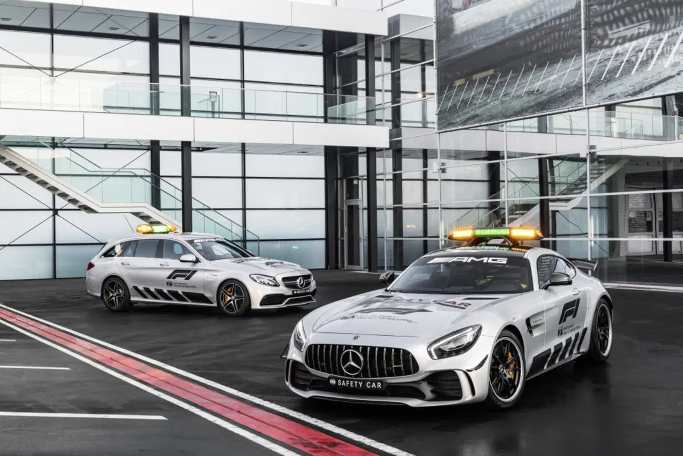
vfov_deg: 27.0
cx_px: 342
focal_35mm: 50
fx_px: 949
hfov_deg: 39.6
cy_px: 228
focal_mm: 50
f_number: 16
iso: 100
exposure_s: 1/13
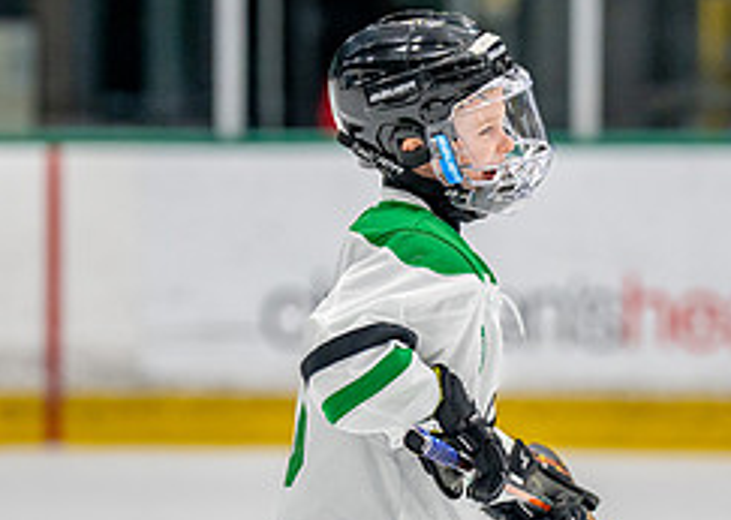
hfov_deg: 4.7
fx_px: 8959
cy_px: 444
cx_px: 397
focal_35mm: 432
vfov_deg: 3.3
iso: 1000
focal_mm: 144
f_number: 2.8
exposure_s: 1/1250
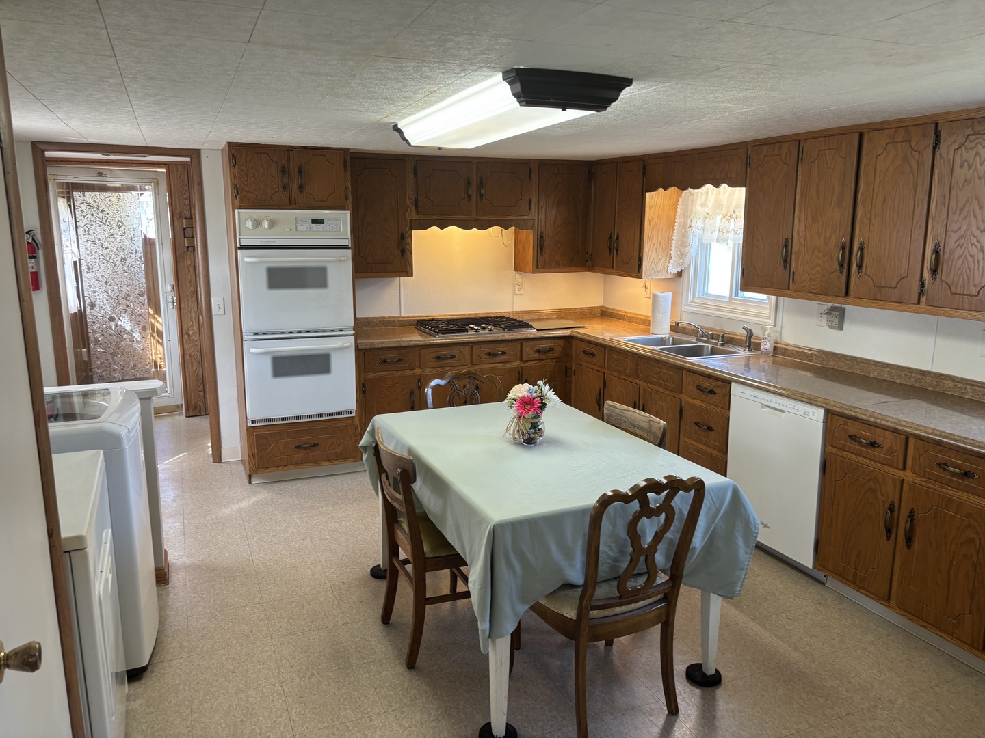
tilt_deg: -11.4
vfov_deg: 53.1
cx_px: 492
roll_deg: -0.3
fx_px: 740
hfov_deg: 67.3
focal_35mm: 26
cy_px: 369
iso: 80
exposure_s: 1/60
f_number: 1.6
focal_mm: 5.96
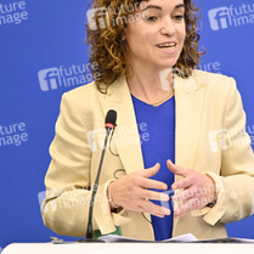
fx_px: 3047
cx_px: 207
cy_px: 107
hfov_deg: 4.8
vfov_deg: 4.8
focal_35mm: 367
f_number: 2.8
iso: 2500
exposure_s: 1/320
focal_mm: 200
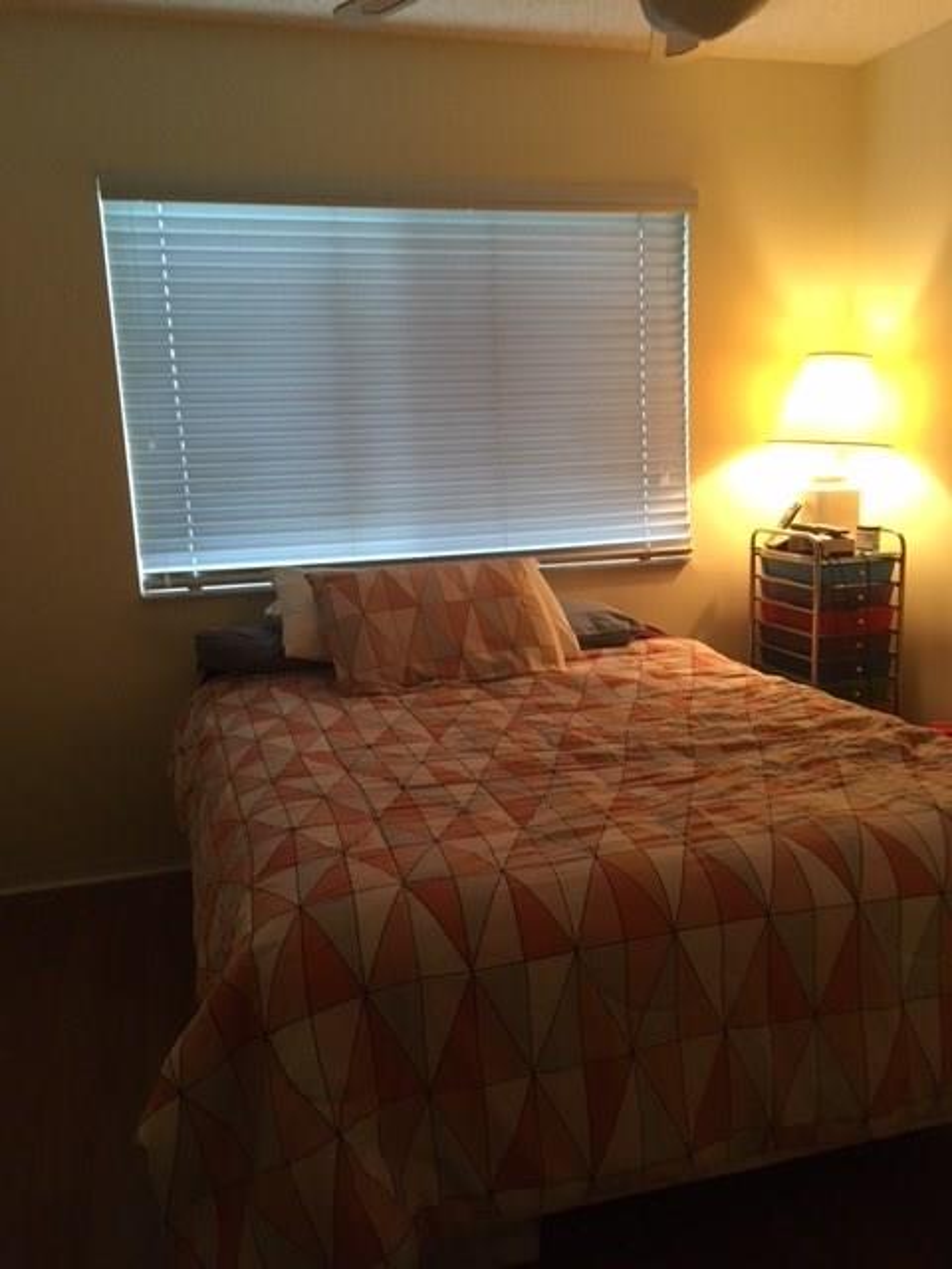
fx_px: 1063
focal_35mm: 29
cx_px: 476
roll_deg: +3.1
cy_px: 634
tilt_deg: -11.8
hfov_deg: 48.2
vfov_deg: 61.7
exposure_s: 1/30
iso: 125
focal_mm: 4.15
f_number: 2.2
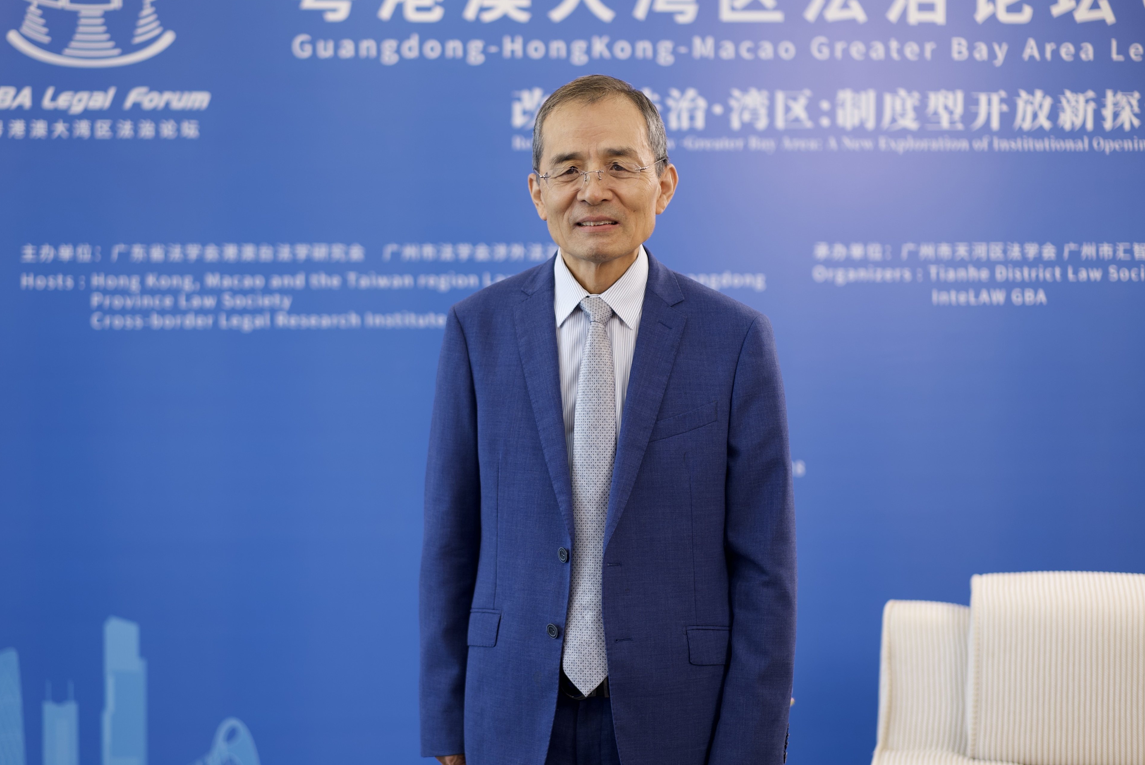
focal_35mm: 61
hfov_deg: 32.9
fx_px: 1941
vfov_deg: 22.3
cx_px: 546
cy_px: 378
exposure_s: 1/100
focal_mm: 55
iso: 125
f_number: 2
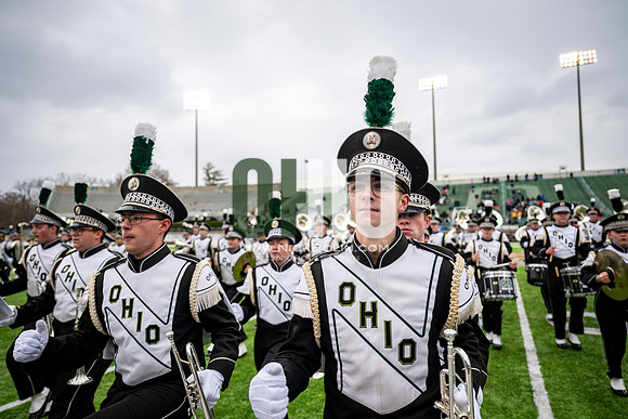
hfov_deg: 73.7
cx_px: 314
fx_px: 419
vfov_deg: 53.2
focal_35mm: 24
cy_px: 210
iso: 100
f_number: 2.8
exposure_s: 1/500
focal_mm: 24
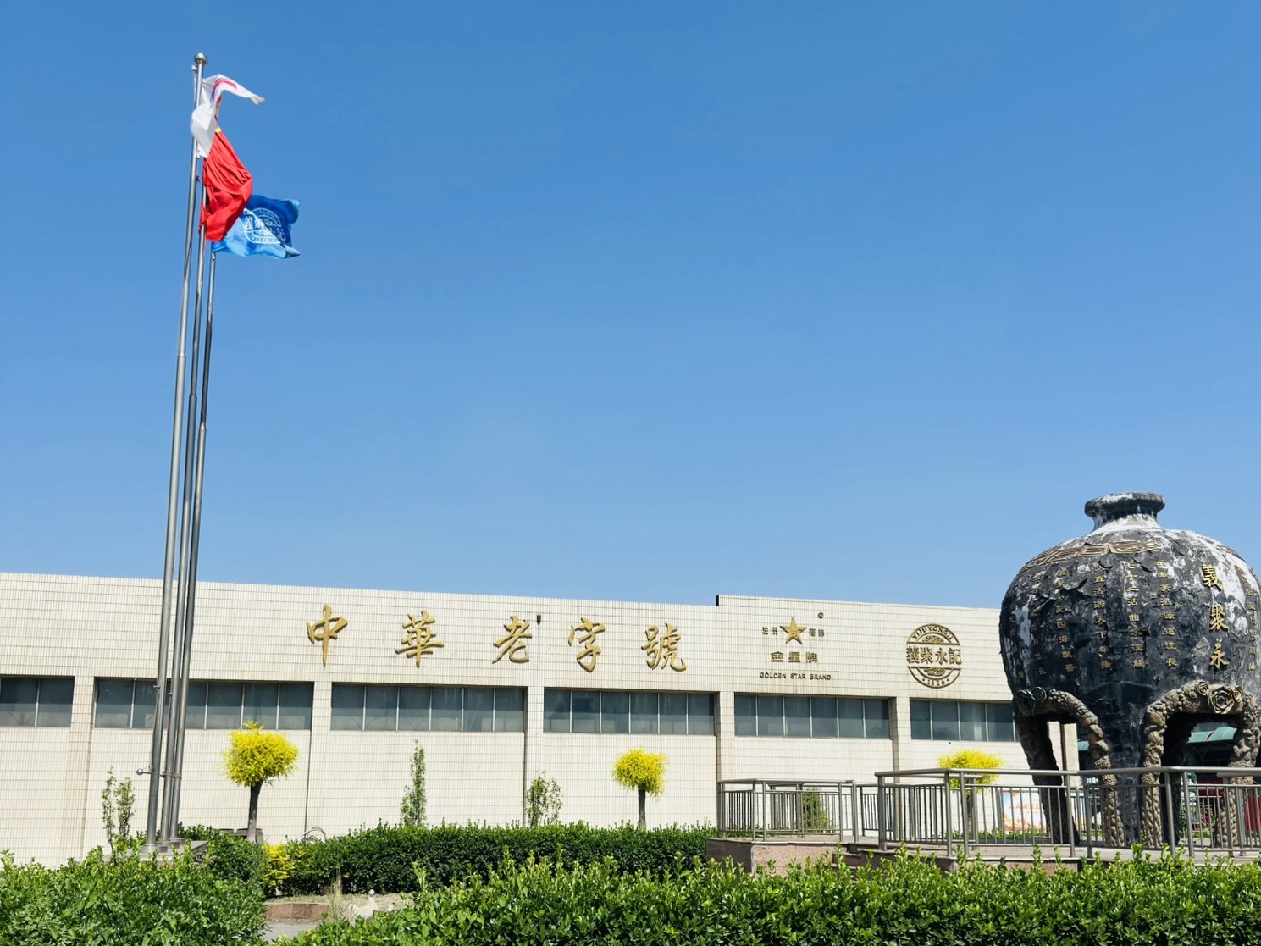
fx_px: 1202
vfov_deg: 42.7
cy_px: 586
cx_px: 647
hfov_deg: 55.3
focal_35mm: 33
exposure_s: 1/6849
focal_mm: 6.86
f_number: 1.78
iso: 100
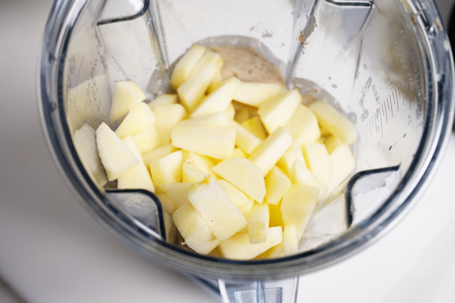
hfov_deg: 34.5
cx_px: 228
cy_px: 152
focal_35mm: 58
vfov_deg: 23.4
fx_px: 733
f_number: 8
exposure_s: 1/1250
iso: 1000
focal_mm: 58
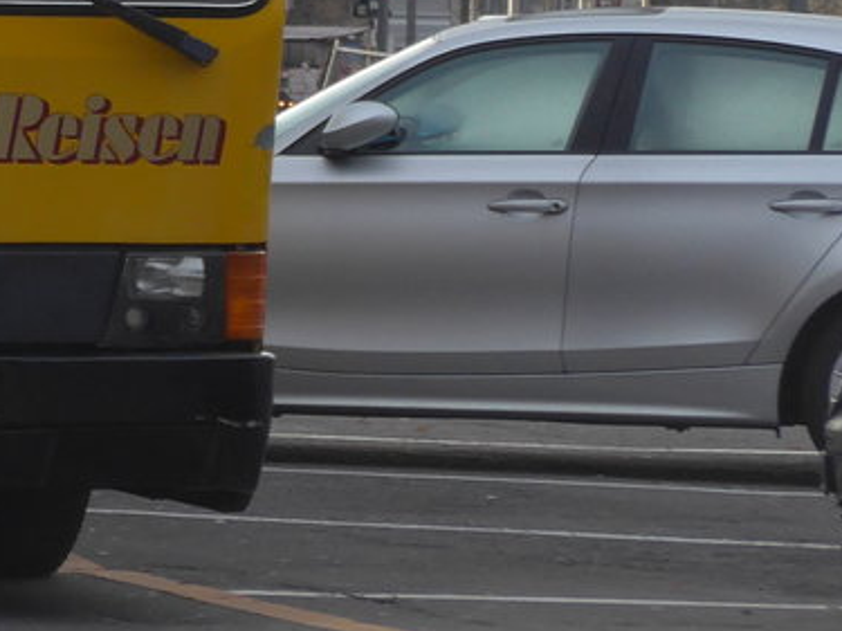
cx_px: -319
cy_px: -168
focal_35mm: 477
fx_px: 11599
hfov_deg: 4.1
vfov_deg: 3.1
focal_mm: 28.9
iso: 160
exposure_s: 1/100
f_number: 5.5
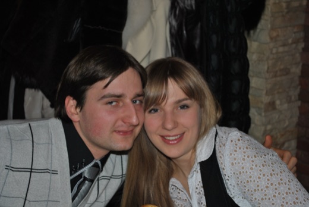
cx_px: 154
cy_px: 104
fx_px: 593
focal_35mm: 69
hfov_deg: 29.2
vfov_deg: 19.8
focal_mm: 46
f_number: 5.3
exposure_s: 1/60
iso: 200
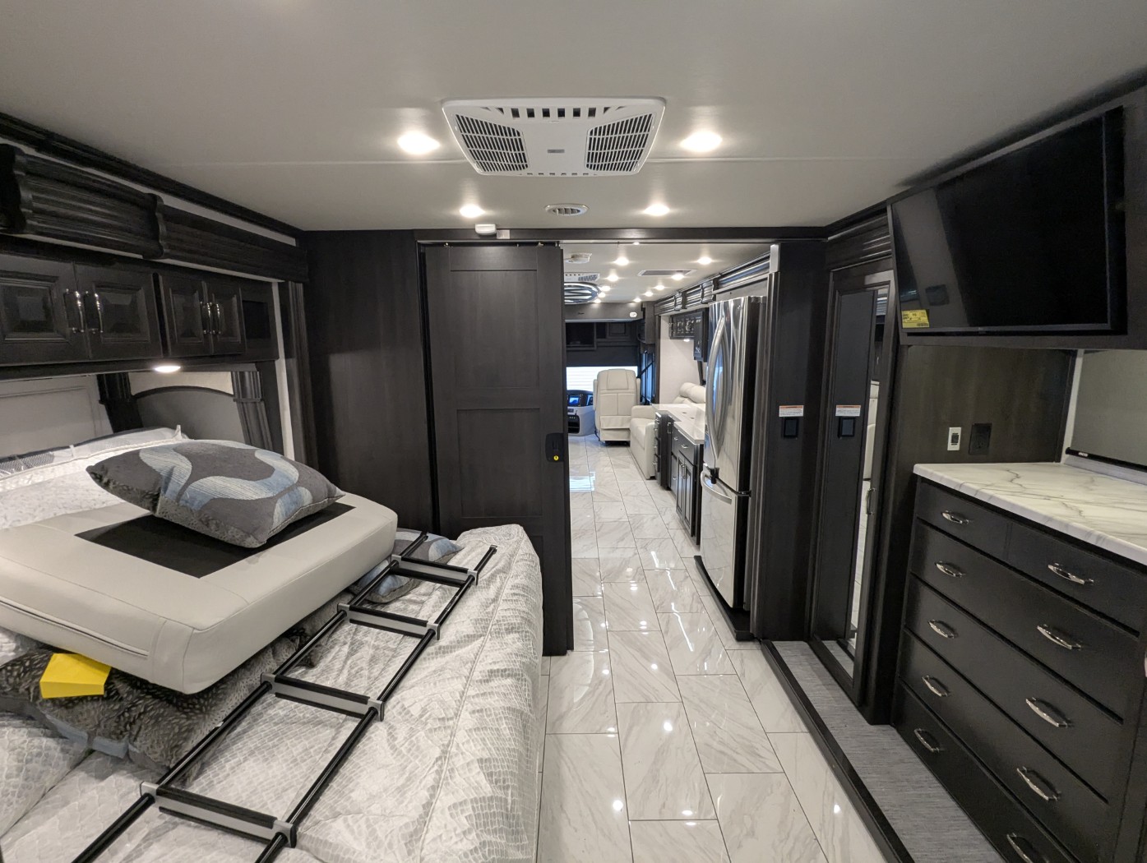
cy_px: 432
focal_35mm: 16
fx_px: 531
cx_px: 574
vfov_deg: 78.2
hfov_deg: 94.4
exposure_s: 1/69.4
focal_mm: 2.35
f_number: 2.2
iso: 321
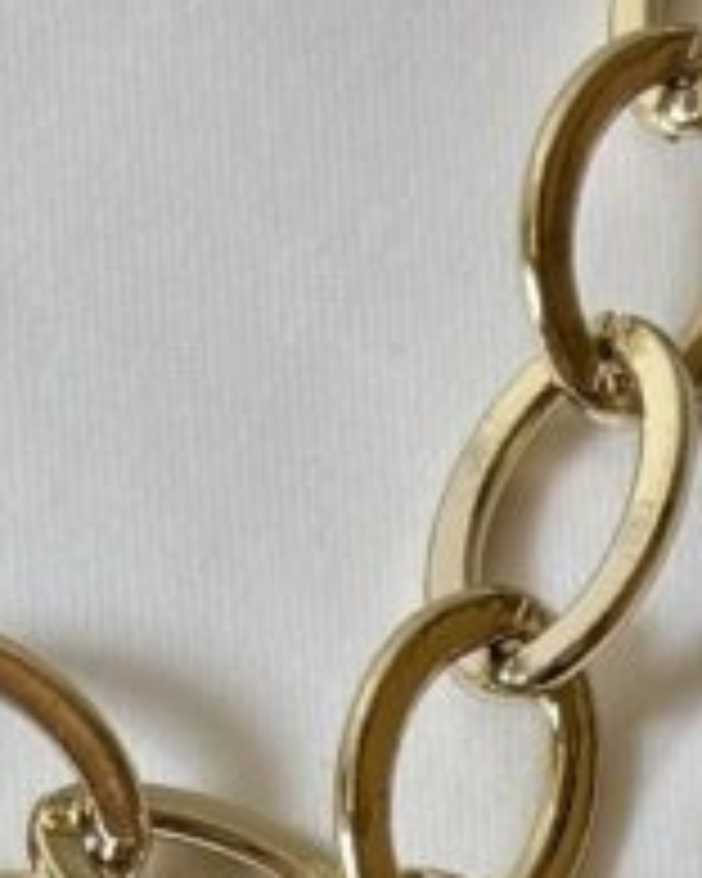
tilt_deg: -75.3
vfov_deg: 6.8
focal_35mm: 267
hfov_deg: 5.7
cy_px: 2143
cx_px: 1138
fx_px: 6934
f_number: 1.6
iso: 32
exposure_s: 1/163
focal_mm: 5.96
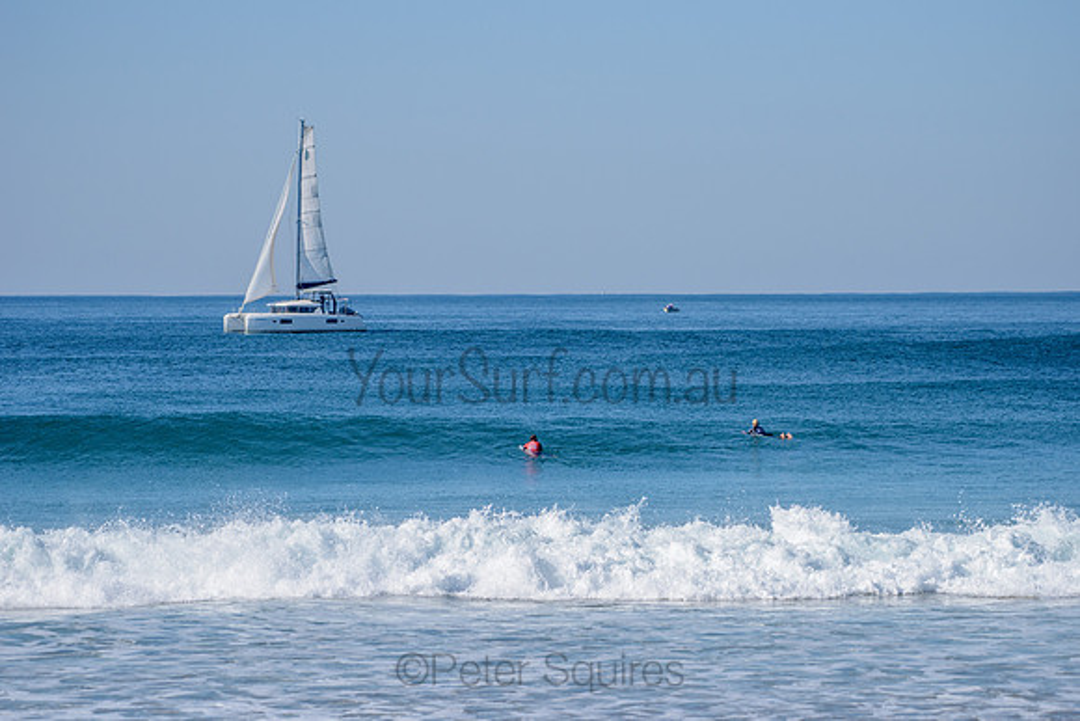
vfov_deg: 6.9
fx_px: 6001
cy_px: 360
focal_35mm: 200
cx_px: 540
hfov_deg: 10.3
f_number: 5.6
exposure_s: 1/2500
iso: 180
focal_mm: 200
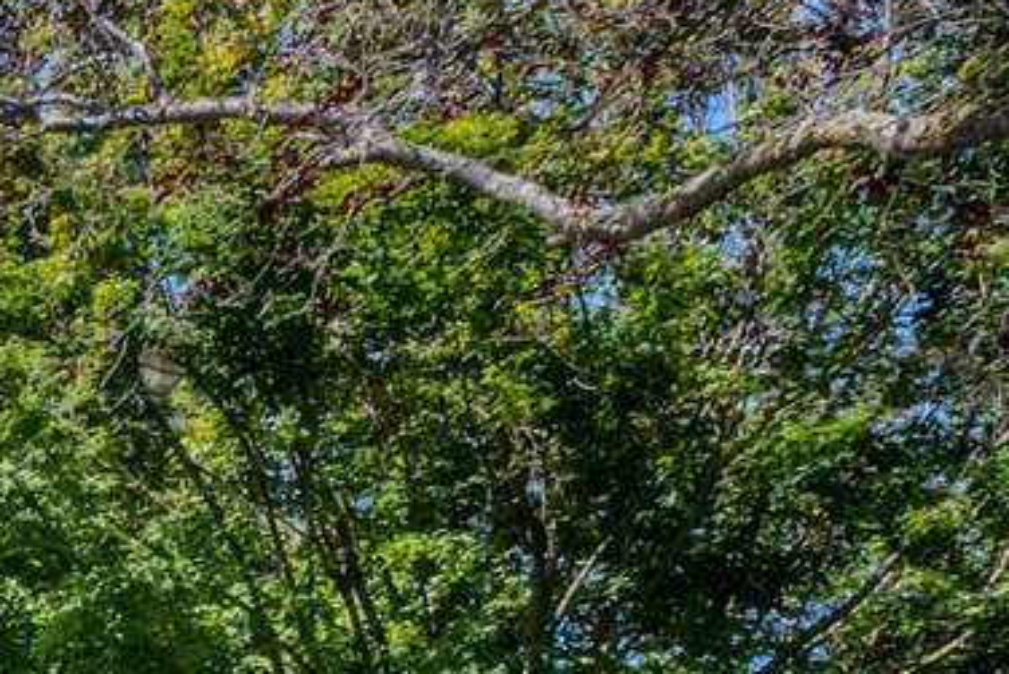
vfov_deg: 24.5
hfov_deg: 26.3
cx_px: -558
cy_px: 769
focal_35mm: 51
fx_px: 1430
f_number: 10
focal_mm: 10
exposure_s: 1/640
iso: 320
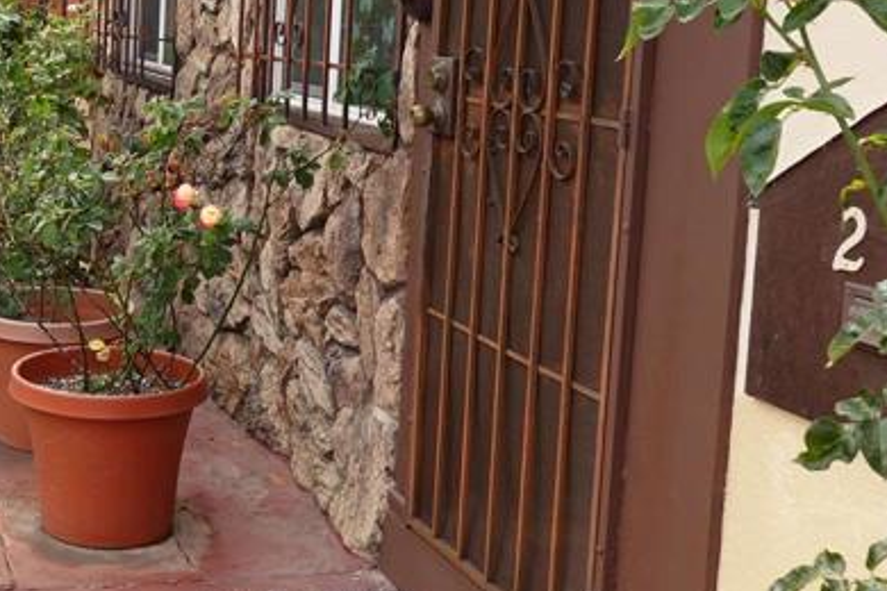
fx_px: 1552
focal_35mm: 63
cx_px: -5
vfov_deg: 21.4
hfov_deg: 29.7
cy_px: 147
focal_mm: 9
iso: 100
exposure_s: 1/200
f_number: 4.5
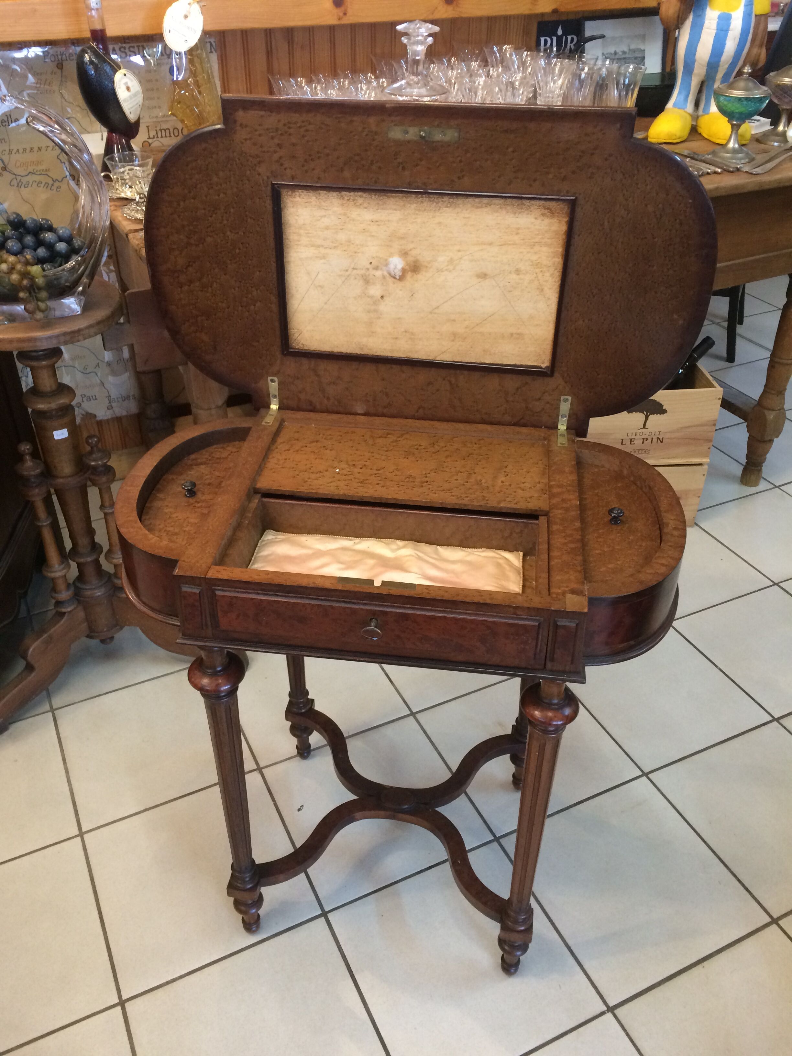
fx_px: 885
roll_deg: +0.2
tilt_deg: -34.6
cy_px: 528
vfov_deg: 61.7
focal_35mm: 29
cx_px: 396
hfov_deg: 48.2
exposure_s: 1/33
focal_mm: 4.15
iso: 250
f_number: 2.2
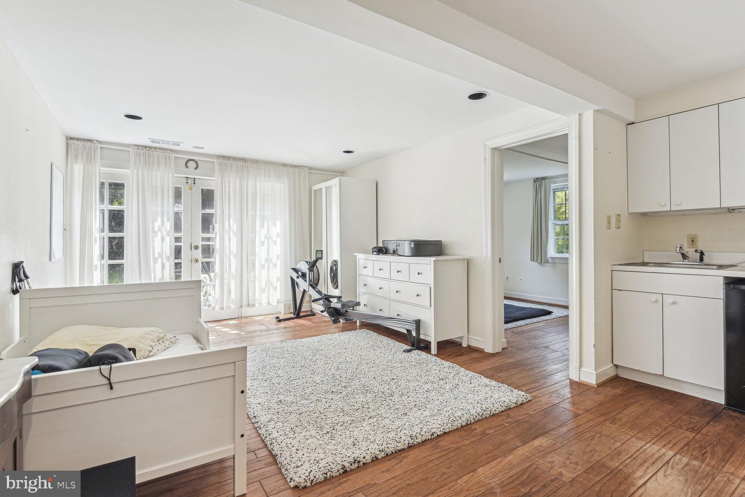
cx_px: 372
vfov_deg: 73.7
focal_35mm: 16
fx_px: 331
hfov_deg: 96.7
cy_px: 248
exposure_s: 1/30
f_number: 8
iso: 400
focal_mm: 16
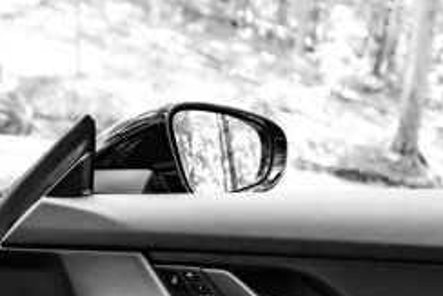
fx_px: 776
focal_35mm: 63
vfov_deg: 19.9
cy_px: 384
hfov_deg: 31.2
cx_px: 345
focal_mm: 24
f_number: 3.5
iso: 1000
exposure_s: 1/160
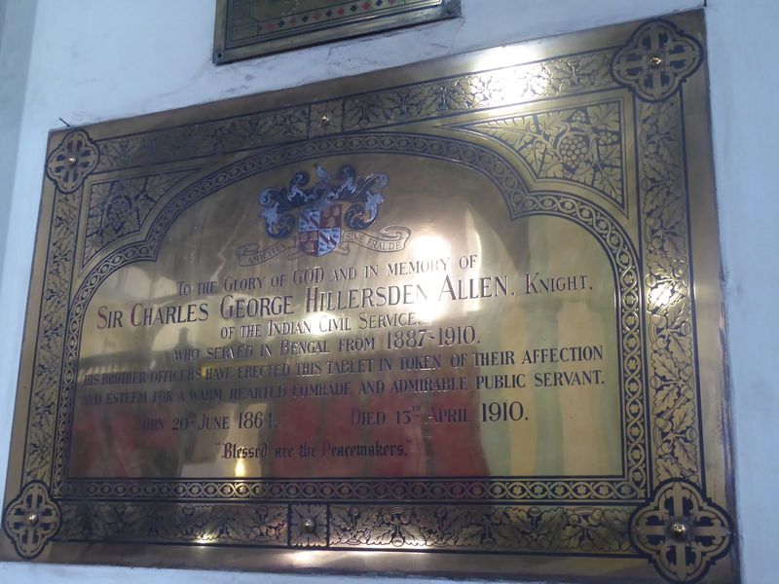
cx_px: 390
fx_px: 1035
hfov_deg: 41.2
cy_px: 292
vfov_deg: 31.5
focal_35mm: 46
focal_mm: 7.8
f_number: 3.9
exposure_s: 1/5
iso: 400
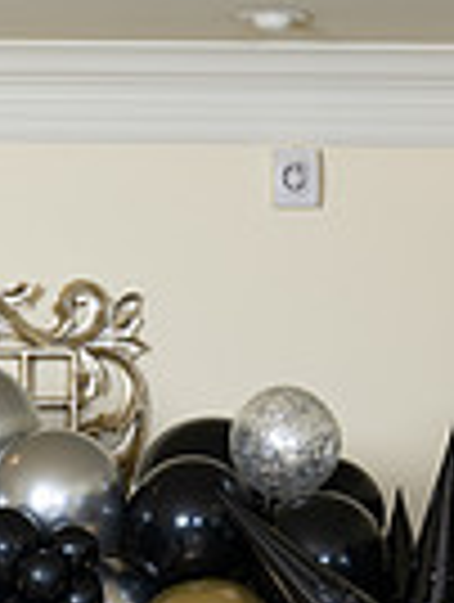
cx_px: -162
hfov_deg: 4.9
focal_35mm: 300
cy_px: 999
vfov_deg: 6.5
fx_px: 5230
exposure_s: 1/100
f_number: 8
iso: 320
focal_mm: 93
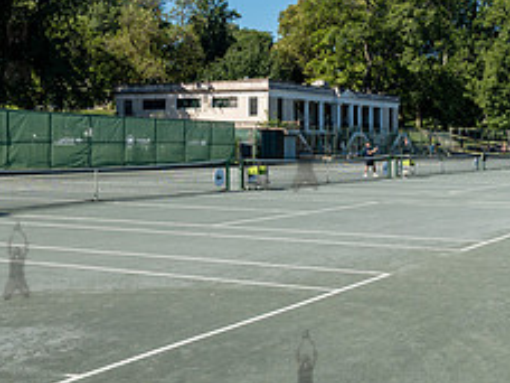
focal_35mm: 60
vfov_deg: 24.4
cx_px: 304
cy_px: 151
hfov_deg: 32.1
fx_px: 884
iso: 200
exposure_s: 1/1600
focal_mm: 24
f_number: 4
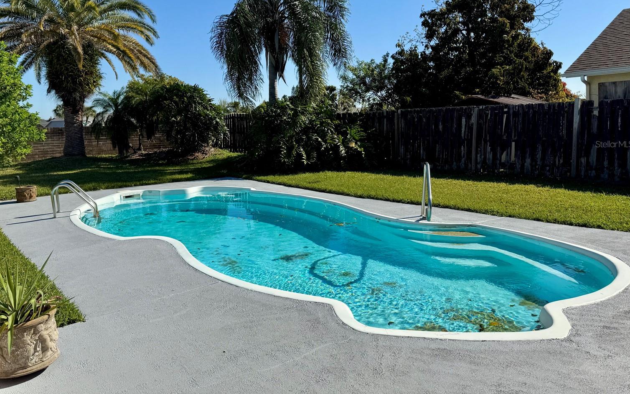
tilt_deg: -3.5
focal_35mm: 27
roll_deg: +1.3
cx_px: 301
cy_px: 144
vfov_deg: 45.6
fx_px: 464
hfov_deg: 68.4
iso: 80
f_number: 1.78
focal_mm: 6.76
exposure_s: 1/5348
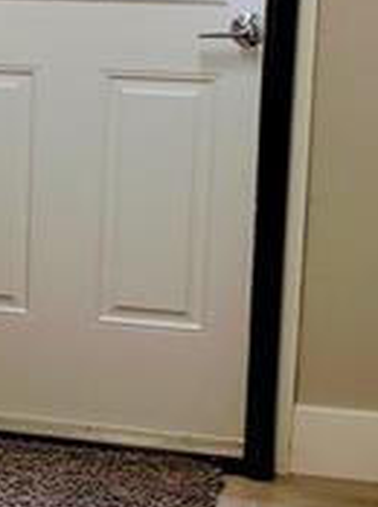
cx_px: -390
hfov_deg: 11.5
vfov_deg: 17.0
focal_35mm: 115
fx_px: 1678
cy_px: 99
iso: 80
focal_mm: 4.3
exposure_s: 1/60
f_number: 2.4
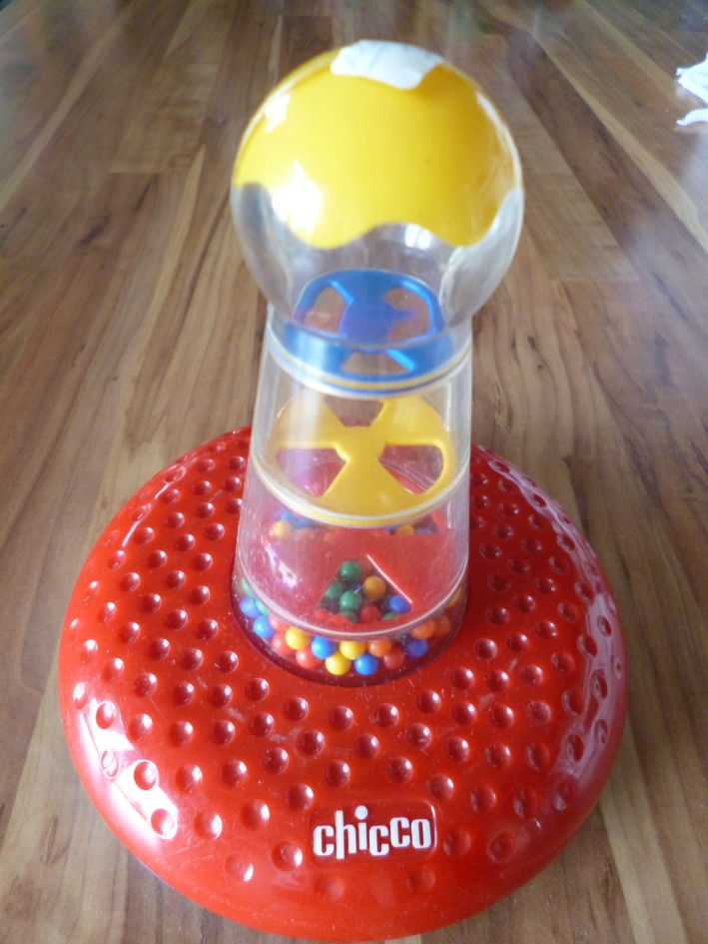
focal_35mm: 24
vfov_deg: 71.6
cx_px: 354
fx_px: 654
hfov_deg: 56.8
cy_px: 472
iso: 400
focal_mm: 4.3
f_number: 2.5
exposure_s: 1/30
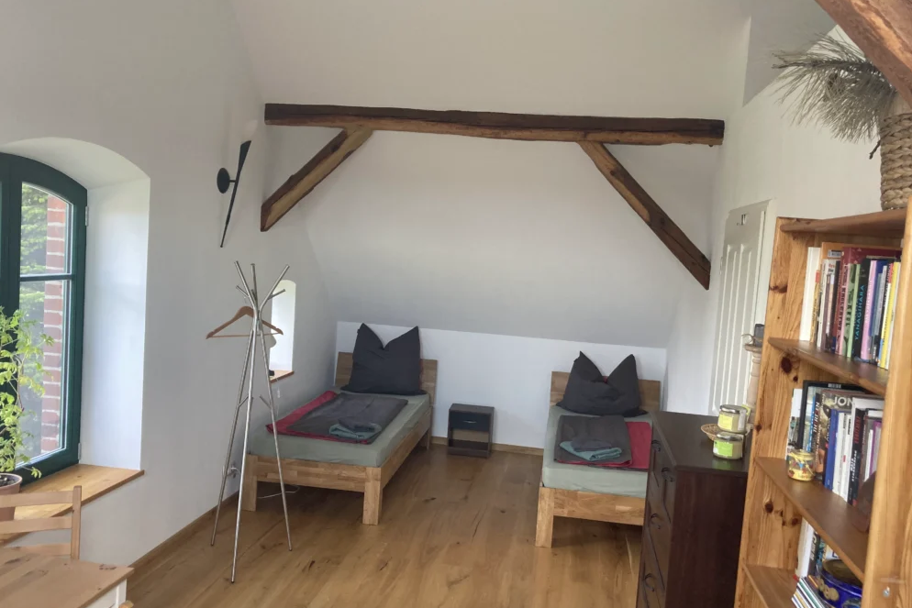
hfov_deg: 61.9
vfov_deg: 43.6
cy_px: 314
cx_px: 455
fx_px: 760
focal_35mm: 30
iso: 100
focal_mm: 3.99
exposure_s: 1/60
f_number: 1.8
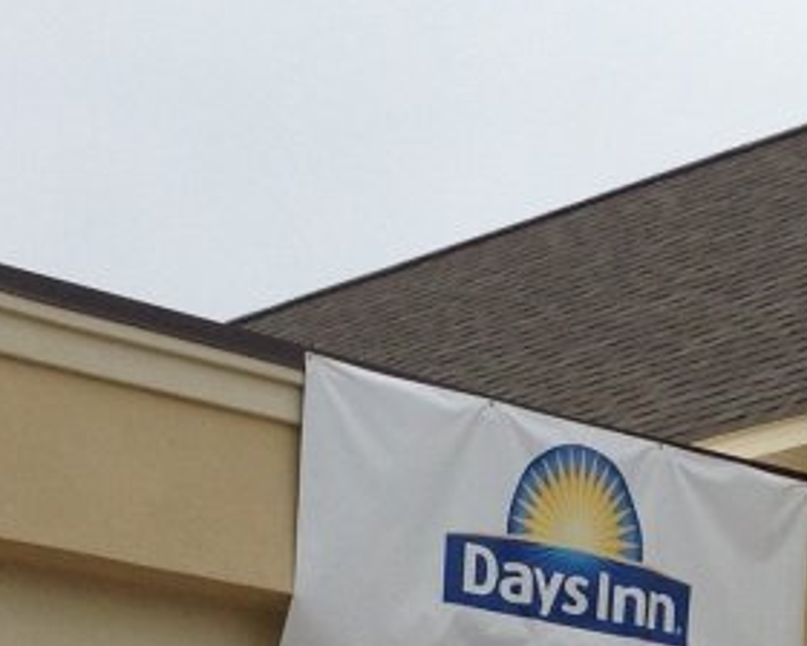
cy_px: 981
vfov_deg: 10.2
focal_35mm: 146
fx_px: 3487
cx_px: 640
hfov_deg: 13.1
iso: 50
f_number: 2.4
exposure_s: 1/1374
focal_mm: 4.28
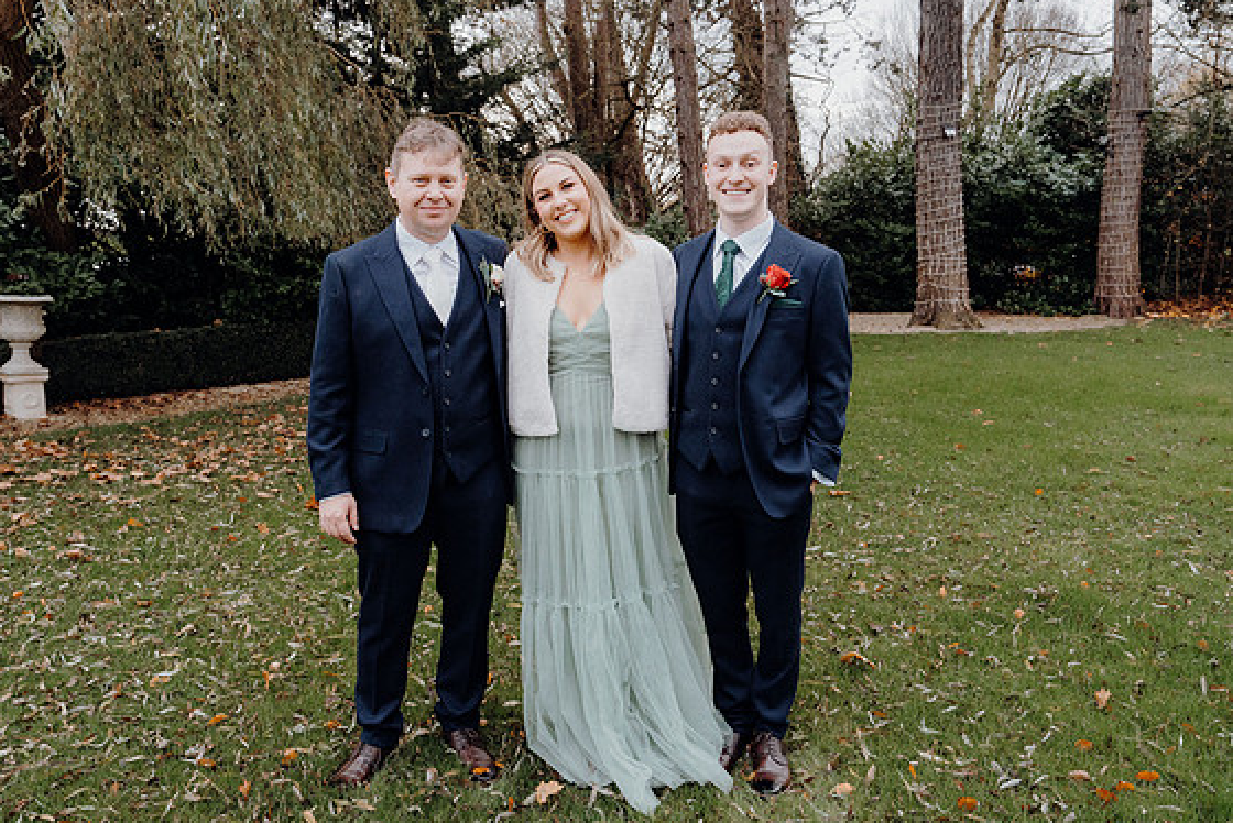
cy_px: 413
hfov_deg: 63.6
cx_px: 597
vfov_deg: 45.0
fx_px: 994
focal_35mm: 29
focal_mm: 28
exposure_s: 1/250
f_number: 5
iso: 4000
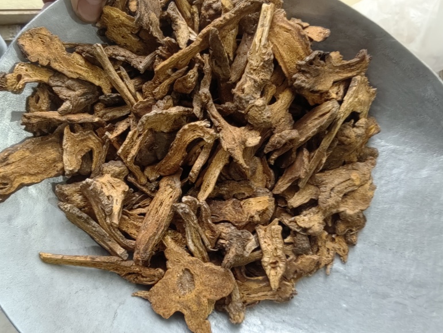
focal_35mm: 28
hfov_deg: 63.4
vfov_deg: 49.8
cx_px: 221
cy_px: 169
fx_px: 358
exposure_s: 1/33.3
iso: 100
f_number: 2.2
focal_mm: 1.68
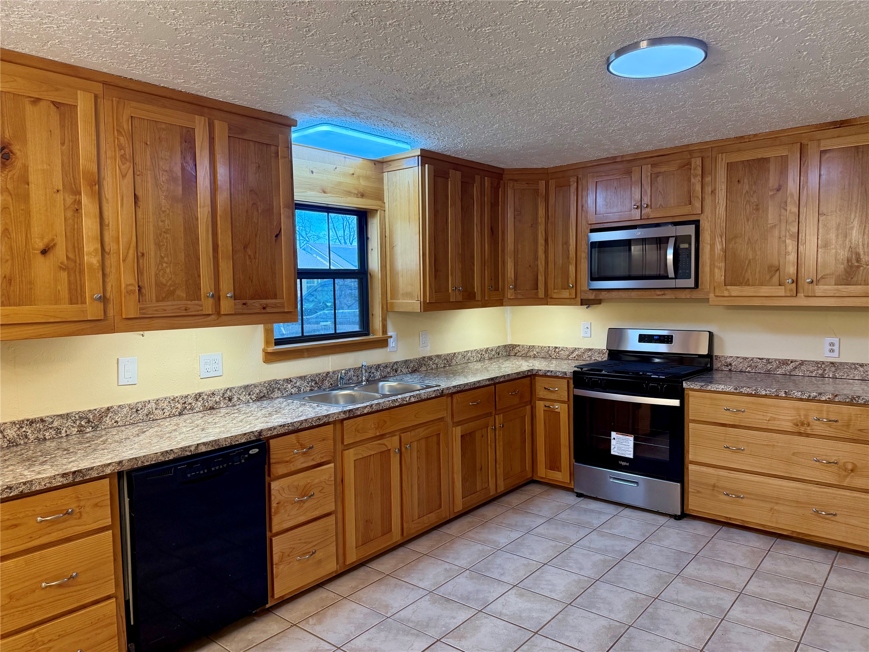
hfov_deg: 71.6
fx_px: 602
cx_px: 434
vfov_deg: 56.8
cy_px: 326
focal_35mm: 24
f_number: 1.78
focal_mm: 6.76
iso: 200
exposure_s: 1/238
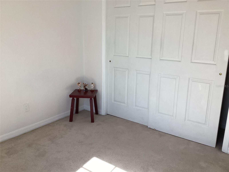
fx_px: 205
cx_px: 114
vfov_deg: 45.4
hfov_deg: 58.4
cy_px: 86
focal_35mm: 31
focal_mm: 3.3
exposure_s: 1/120
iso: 40
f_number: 2.4
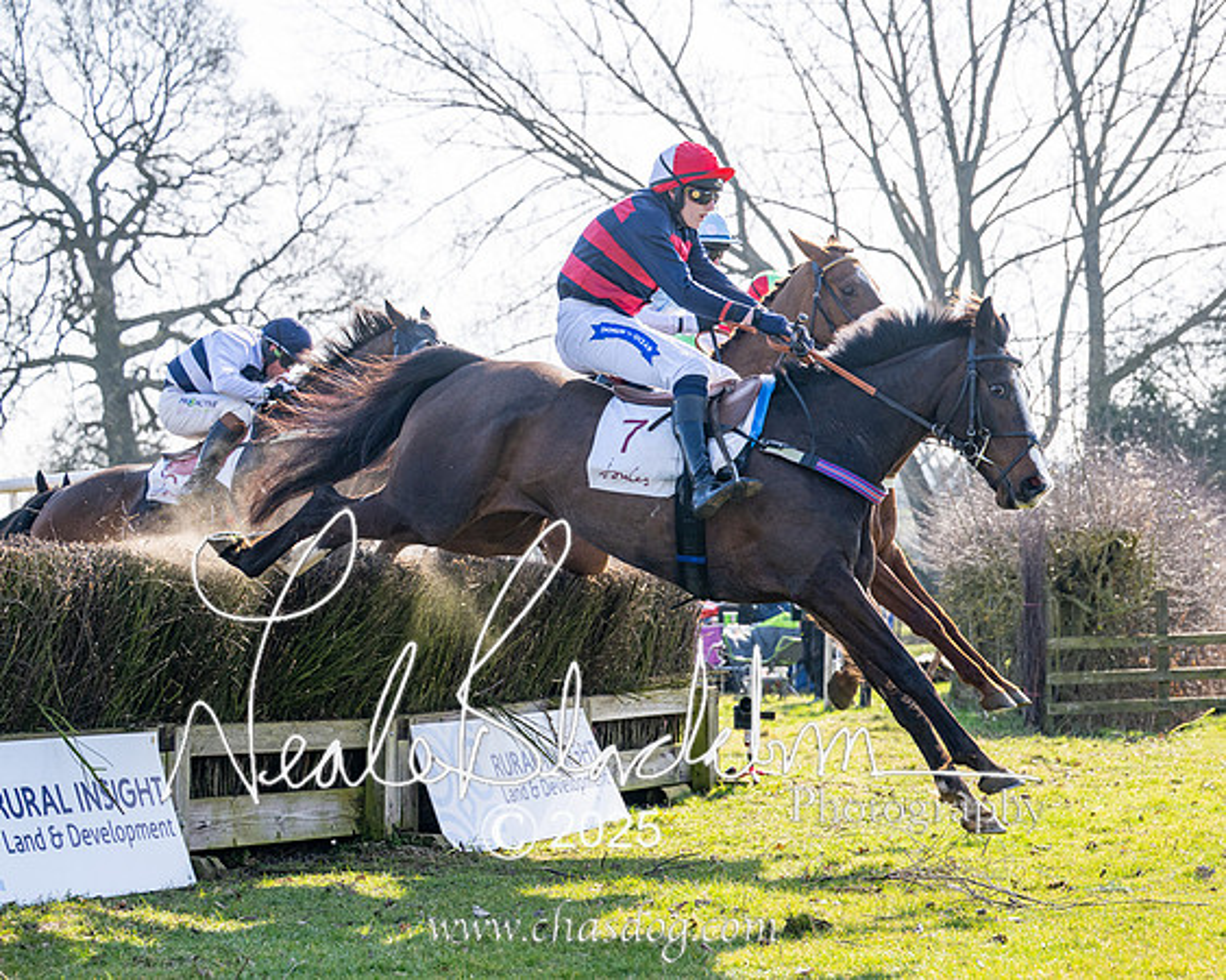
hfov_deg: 22.7
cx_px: 660
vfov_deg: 18.2
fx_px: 3054
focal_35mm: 84
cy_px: 467
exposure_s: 1/2000
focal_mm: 70
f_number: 4
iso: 200
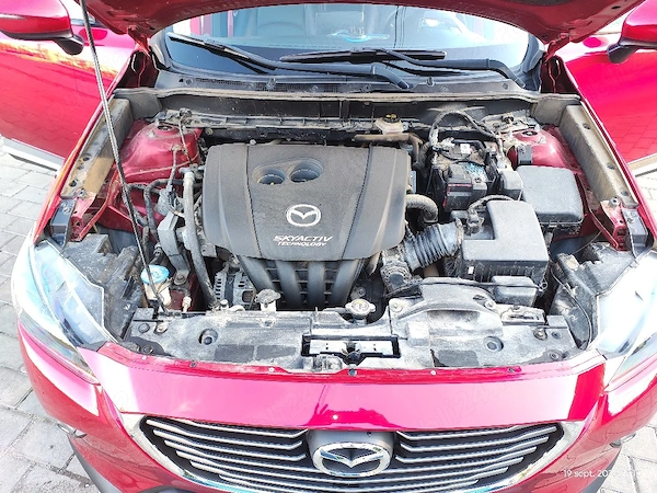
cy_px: 246
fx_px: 474
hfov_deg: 69.4
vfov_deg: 54.9
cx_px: 328
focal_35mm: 25
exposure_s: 1/120
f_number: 1.4
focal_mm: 5.89
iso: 231
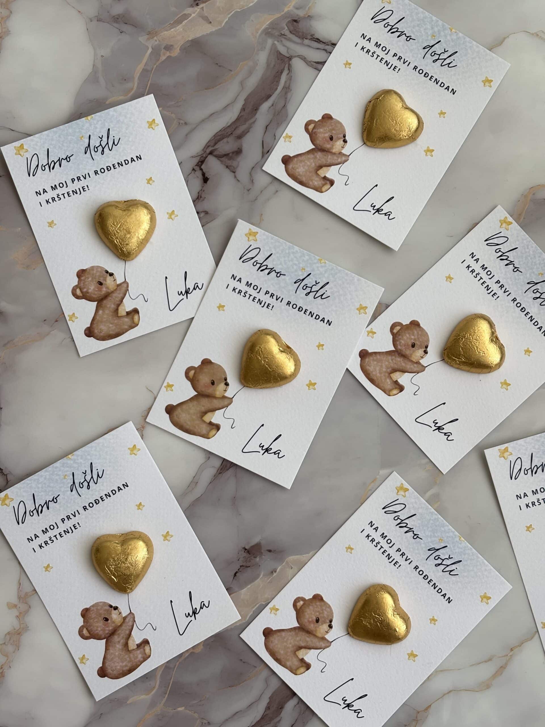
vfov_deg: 36.8
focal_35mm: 52
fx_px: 1092
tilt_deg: -87.1
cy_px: 364
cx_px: 272
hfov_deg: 28.0
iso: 50
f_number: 1.6
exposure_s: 1/121
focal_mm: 5.96
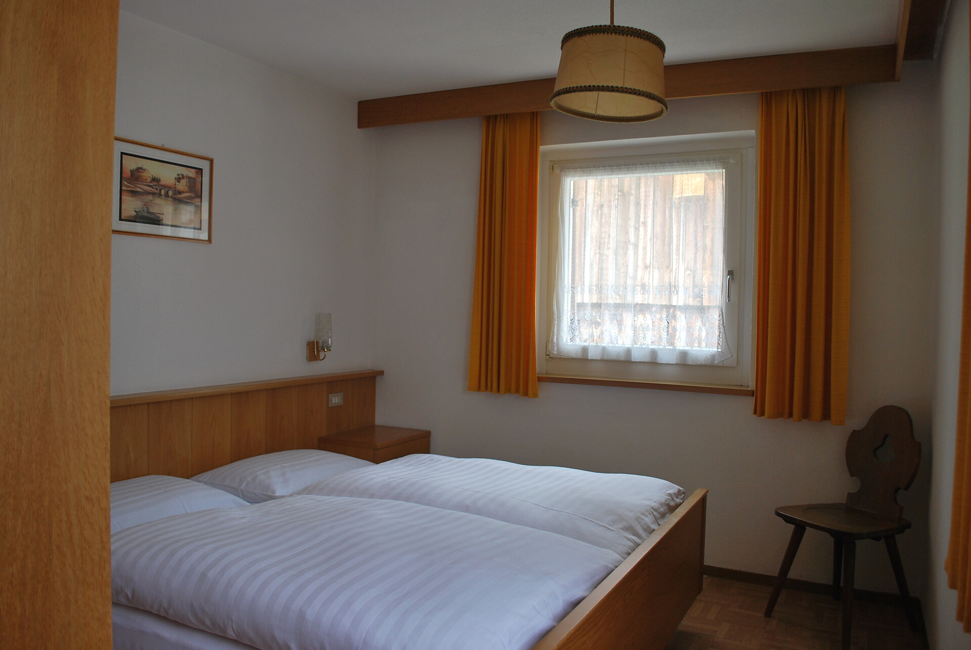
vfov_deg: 48.0
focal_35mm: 27
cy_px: 325
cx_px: 486
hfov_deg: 67.3
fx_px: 729
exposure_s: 1/60
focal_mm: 18
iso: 200
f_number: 4
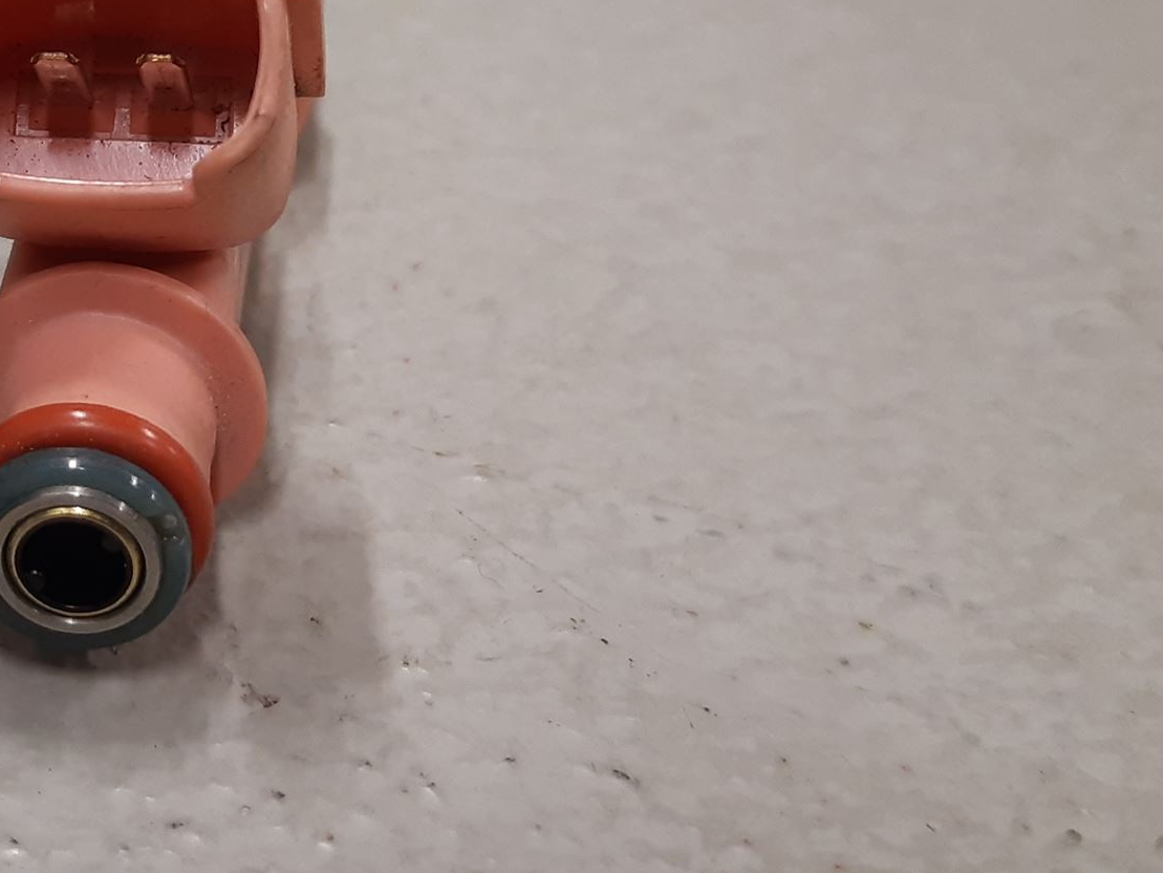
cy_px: 156
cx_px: 96
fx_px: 1613
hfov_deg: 36.9
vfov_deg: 29.5
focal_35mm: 48
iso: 100
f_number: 1.7
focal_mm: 3.93
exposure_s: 1/50
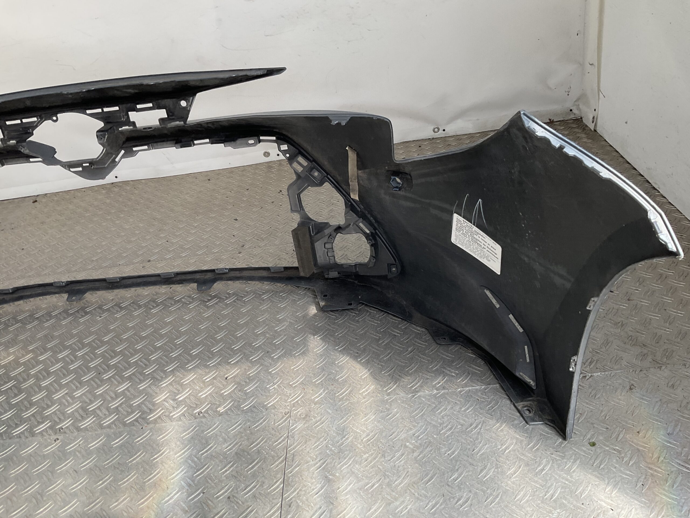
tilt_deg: -32.1
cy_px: 259
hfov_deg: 61.7
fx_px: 578
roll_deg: +11.5
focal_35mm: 29
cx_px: 345
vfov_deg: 48.2
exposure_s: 1/432
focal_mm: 3
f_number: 1.8
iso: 16
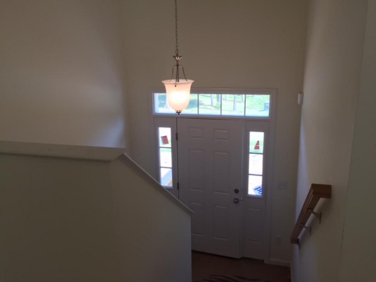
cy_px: 141
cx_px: 188
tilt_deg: -14.8
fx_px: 315
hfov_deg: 61.7
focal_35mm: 29
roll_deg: -0.6
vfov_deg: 48.2
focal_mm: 4.15
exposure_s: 1/120
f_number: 2.2
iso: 40
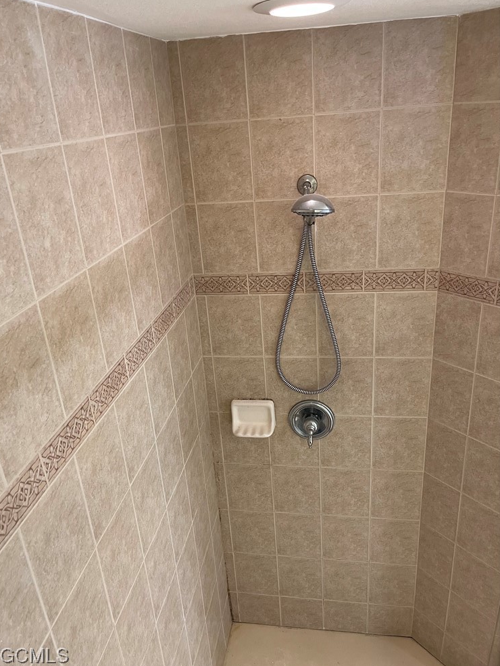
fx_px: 520
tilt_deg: -24.1
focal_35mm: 27
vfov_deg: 65.3
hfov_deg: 51.4
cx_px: 242
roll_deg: +4.8
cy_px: 329
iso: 250
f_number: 1.6
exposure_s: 1/60
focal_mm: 5.1
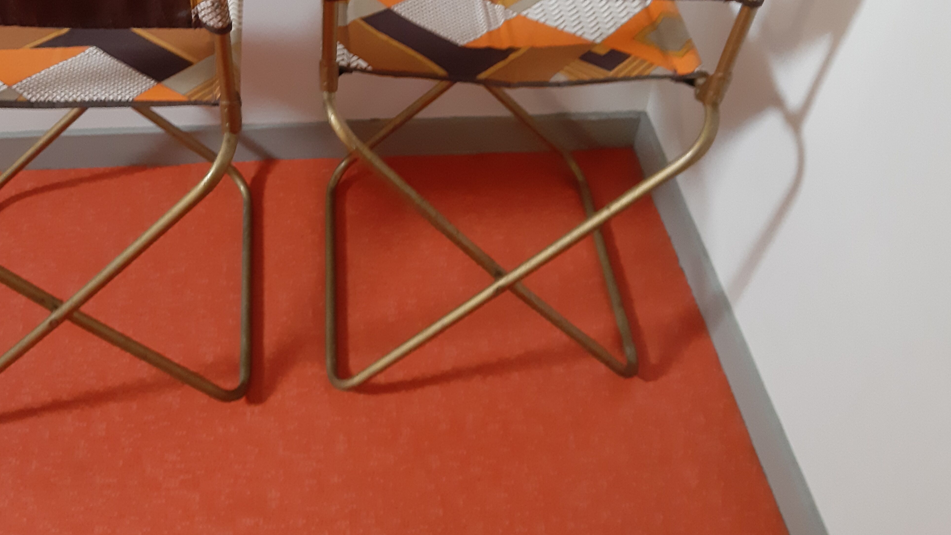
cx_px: 339
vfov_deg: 27.2
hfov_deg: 46.8
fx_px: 1084
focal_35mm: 43
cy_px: 105
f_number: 1.7
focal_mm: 3.93
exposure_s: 1/25
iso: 320
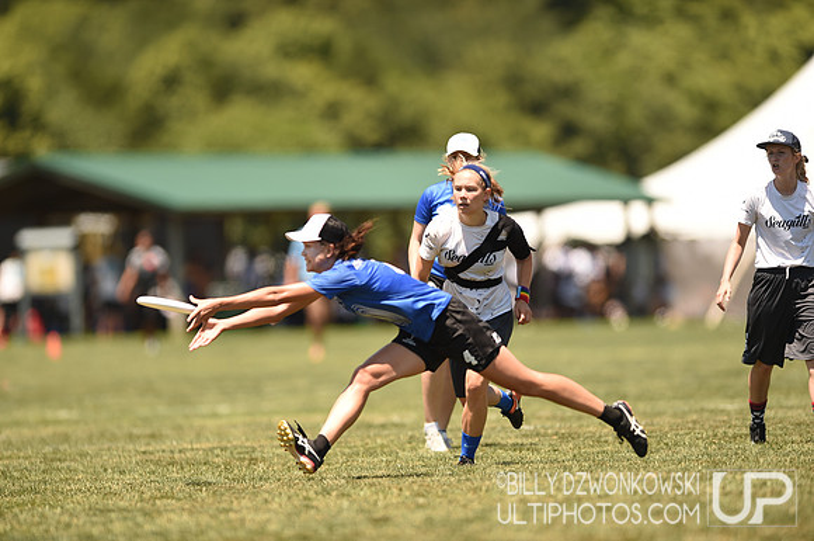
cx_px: 407
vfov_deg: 3.4
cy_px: 270
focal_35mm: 400
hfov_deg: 5.2
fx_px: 9032
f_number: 2.8
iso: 100
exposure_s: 1/1000
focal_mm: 400
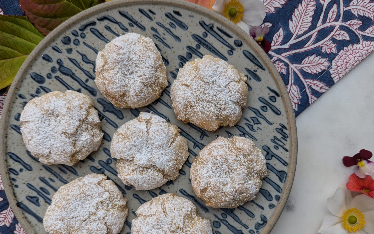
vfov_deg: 41.6
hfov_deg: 62.8
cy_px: 142
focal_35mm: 30
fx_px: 306
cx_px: 202
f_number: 1.85
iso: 51
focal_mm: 6.81
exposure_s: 1/575
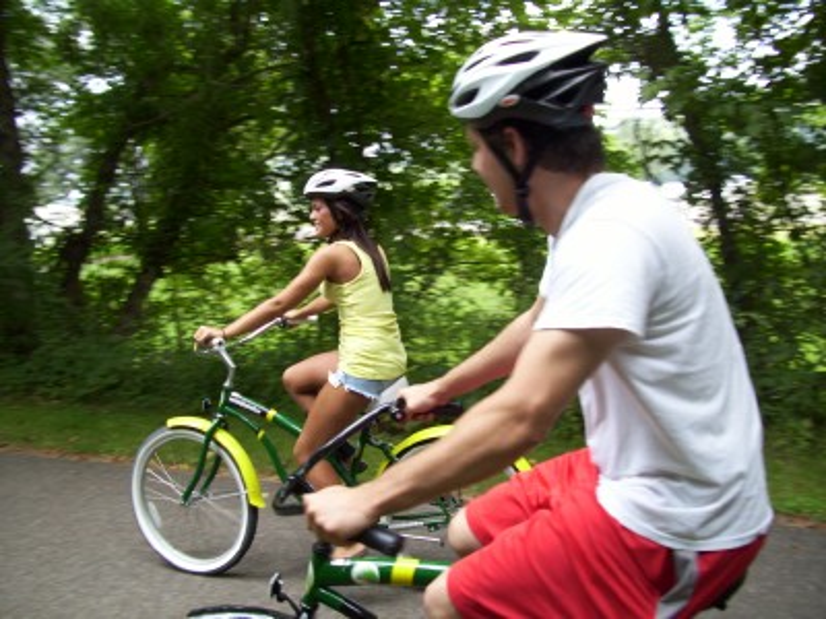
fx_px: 811
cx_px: 413
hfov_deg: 54.0
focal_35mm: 34
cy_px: 310
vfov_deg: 41.8
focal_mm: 5.7
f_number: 2.9
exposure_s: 1/60
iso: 80
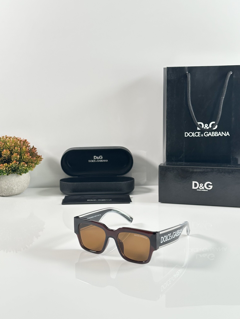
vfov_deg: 39.7
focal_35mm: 48
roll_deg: +0.4
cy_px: 160
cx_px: 120
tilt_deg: -10.6
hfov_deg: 30.3
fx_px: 444
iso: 100
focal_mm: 6.86
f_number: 1.78
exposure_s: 1/100
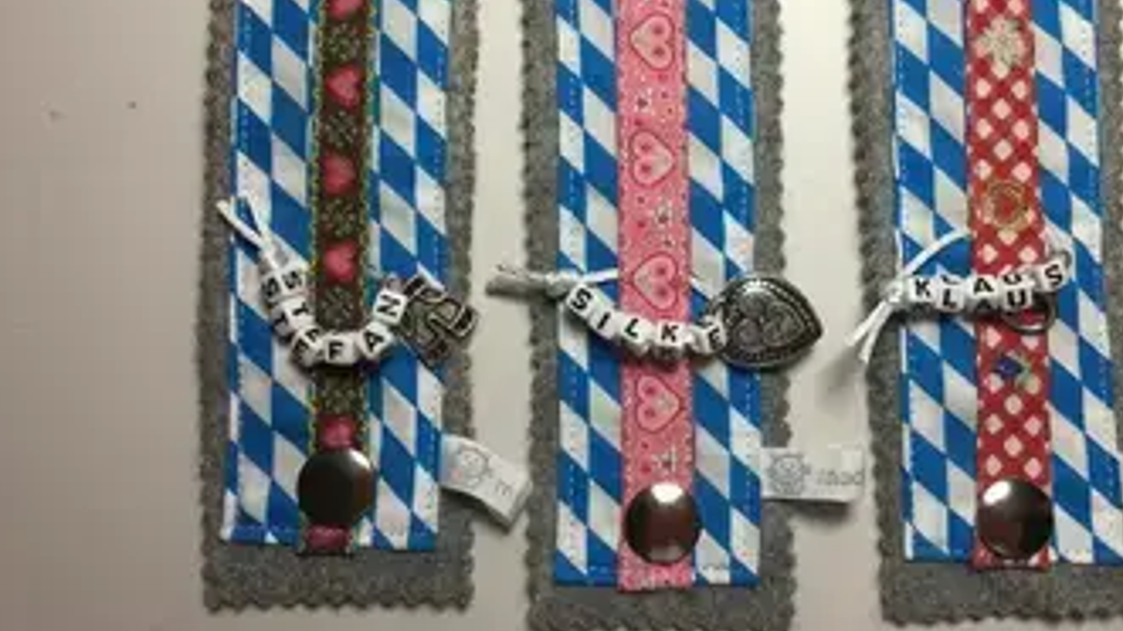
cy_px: 200
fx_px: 1161
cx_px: 665
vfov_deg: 30.1
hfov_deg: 51.3
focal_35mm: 39
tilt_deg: -86.7
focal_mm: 4.15
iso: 32
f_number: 2.2
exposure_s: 1/115
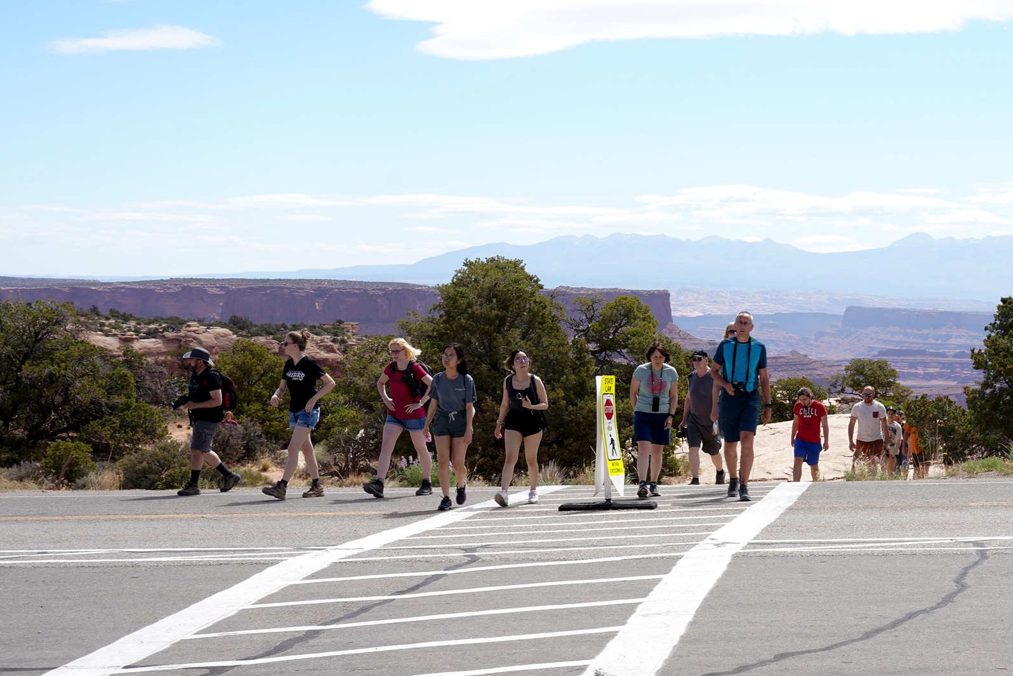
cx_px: 607
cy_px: 382
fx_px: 1351
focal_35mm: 48
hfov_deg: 40.9
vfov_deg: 28.1
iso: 100
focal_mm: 38
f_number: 11
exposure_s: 1/100
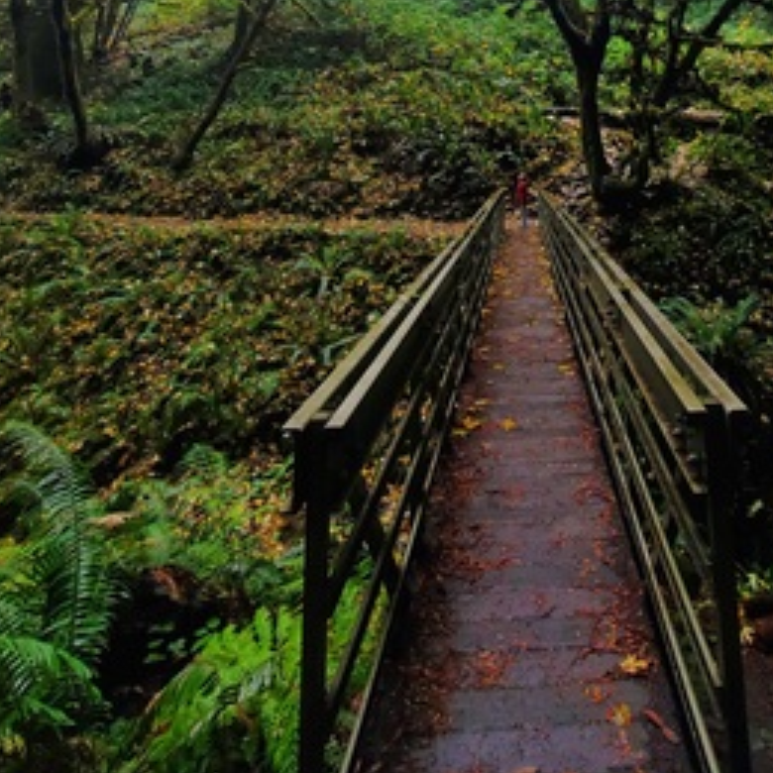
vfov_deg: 55.3
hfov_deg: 64.8
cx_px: 538
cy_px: 36
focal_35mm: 23
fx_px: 581
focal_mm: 1.8
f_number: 2.2
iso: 50
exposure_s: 1/114
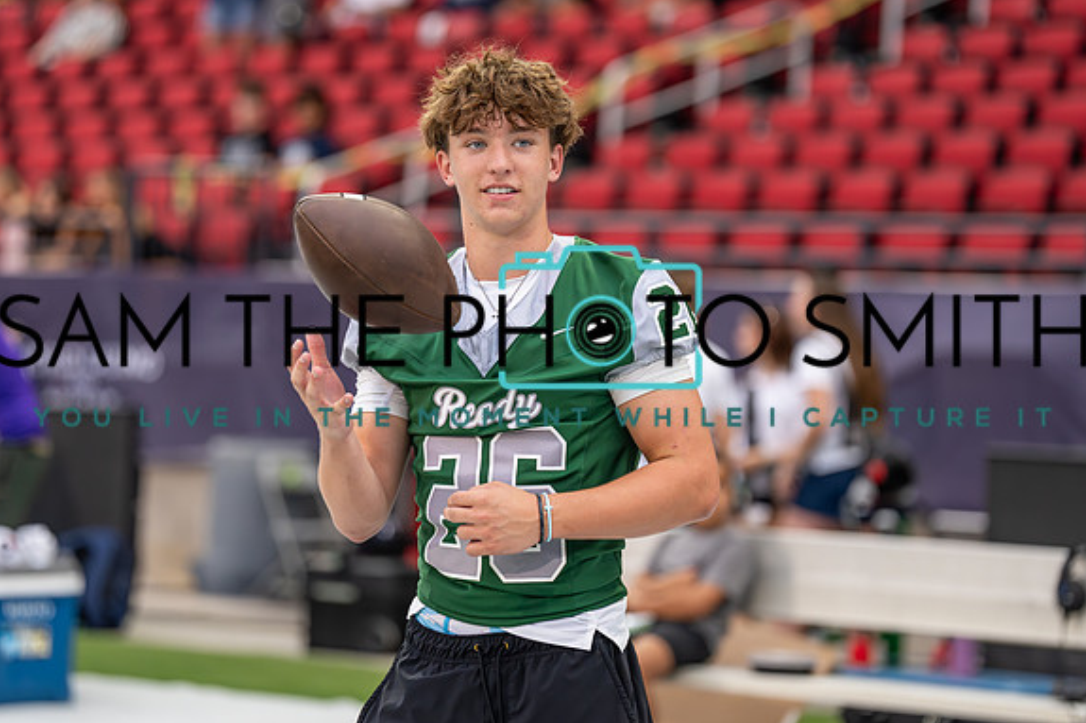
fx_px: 4976
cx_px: 525
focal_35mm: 165
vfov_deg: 8.3
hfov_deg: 12.5
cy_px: 309
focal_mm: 141
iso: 1000
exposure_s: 1/1600
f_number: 2.8
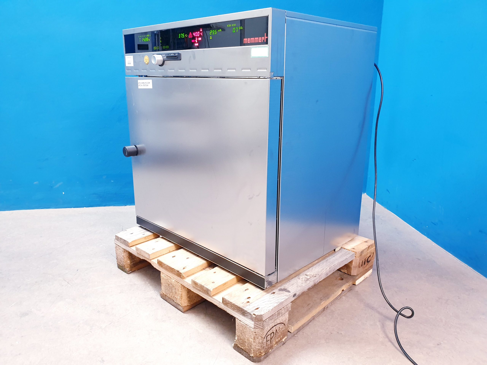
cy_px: 182
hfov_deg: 67.3
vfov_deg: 53.1
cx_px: 244
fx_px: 366
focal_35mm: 26
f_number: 2.4
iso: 250
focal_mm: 4.3
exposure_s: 1/25
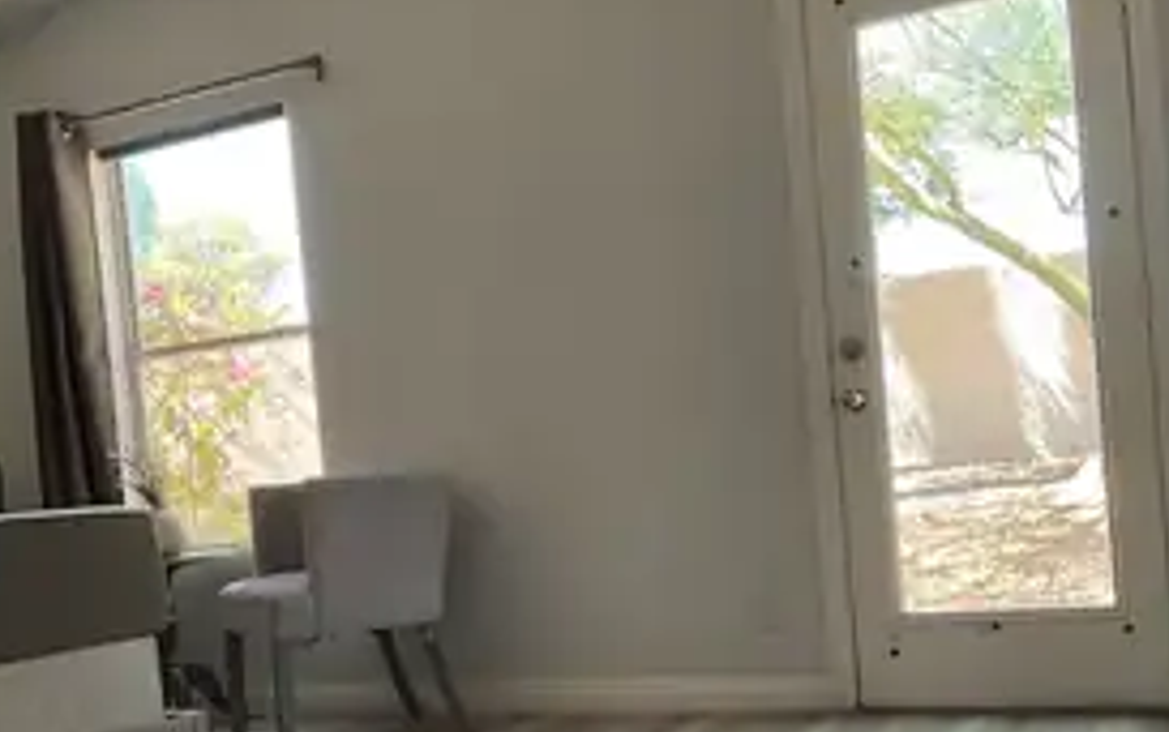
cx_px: 540
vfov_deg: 28.3
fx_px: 1435
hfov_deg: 44.3
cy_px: 518
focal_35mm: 45
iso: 50
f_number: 1.8
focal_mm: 3
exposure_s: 1/120
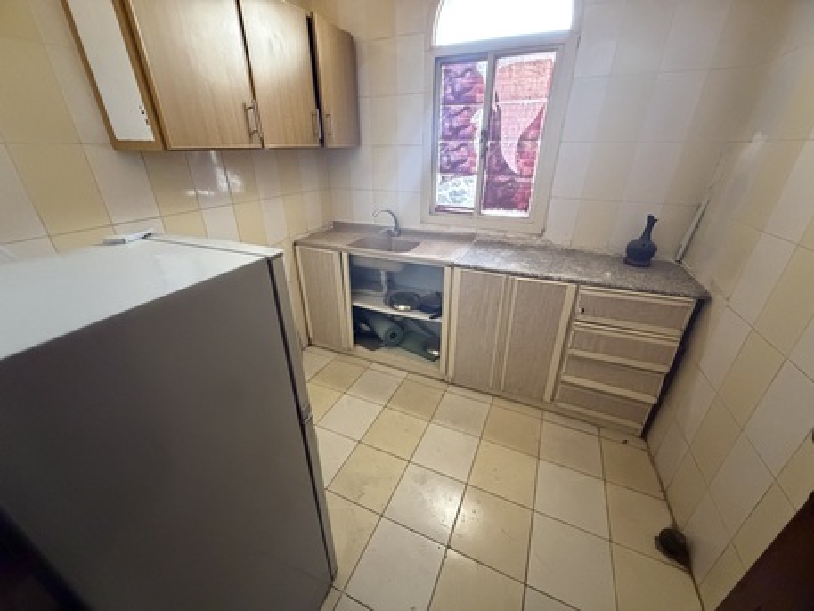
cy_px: 306
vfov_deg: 85.7
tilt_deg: -25.2
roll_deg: +0.3
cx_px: 407
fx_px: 329
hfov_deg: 102.0
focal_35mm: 14
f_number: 2.2
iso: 1250
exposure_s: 1/60
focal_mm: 2.22
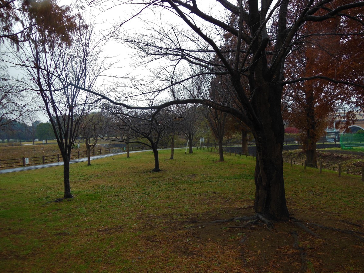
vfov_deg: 48.2
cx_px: 182
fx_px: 305
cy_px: 136
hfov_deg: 61.7
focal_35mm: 29
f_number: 3.7
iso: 125
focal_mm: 5.2
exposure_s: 1/80
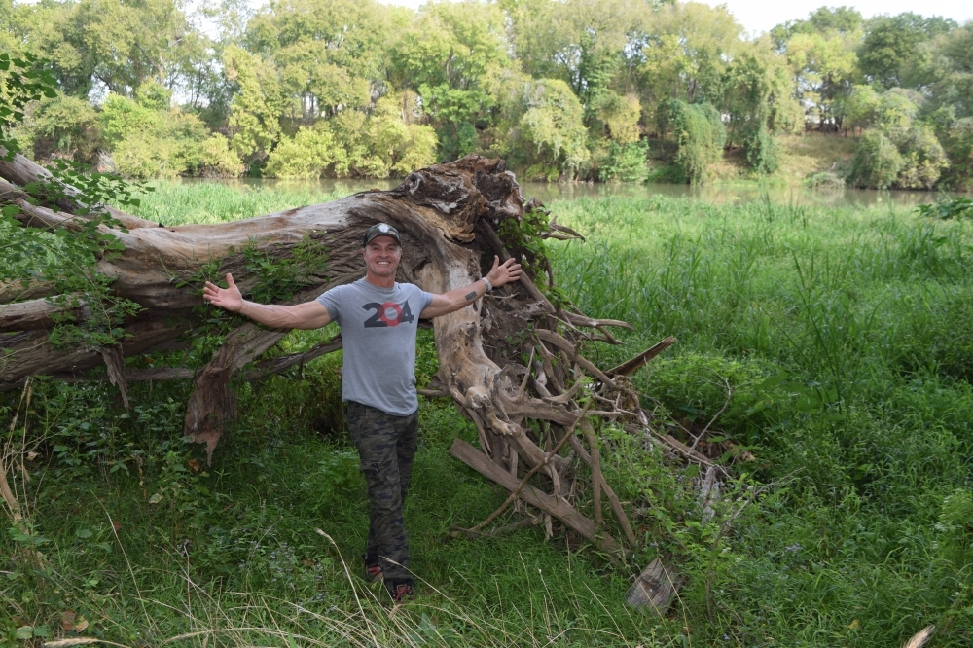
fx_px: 892
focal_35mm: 33
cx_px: 486
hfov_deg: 57.2
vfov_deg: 39.9
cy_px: 324
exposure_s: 1/125
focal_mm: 22
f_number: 5.6
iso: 125
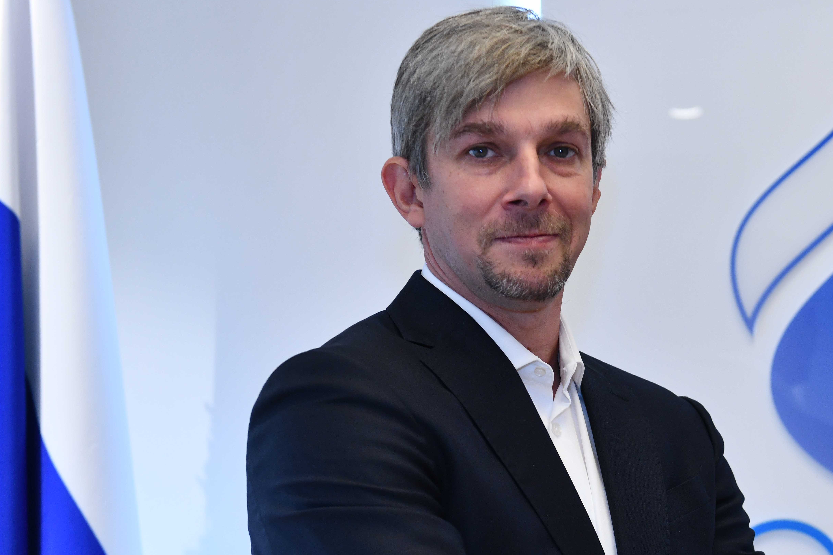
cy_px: 373
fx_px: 2036
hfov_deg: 22.9
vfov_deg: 15.5
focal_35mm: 88
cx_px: 621
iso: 1600
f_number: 4
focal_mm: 52
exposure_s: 1/250
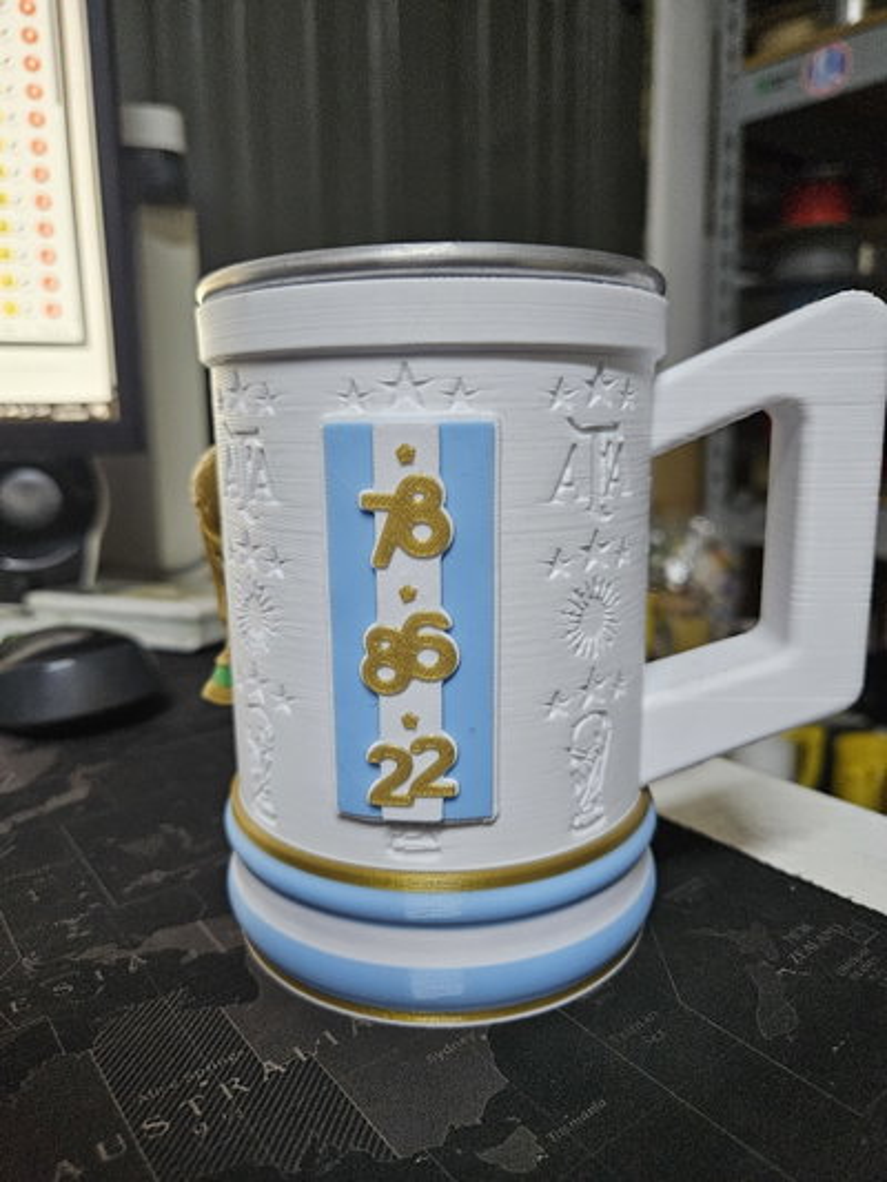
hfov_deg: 58.9
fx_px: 785
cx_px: 444
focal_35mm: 23
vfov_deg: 73.9
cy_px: 591
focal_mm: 5.4
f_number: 1.8
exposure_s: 1/100
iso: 800
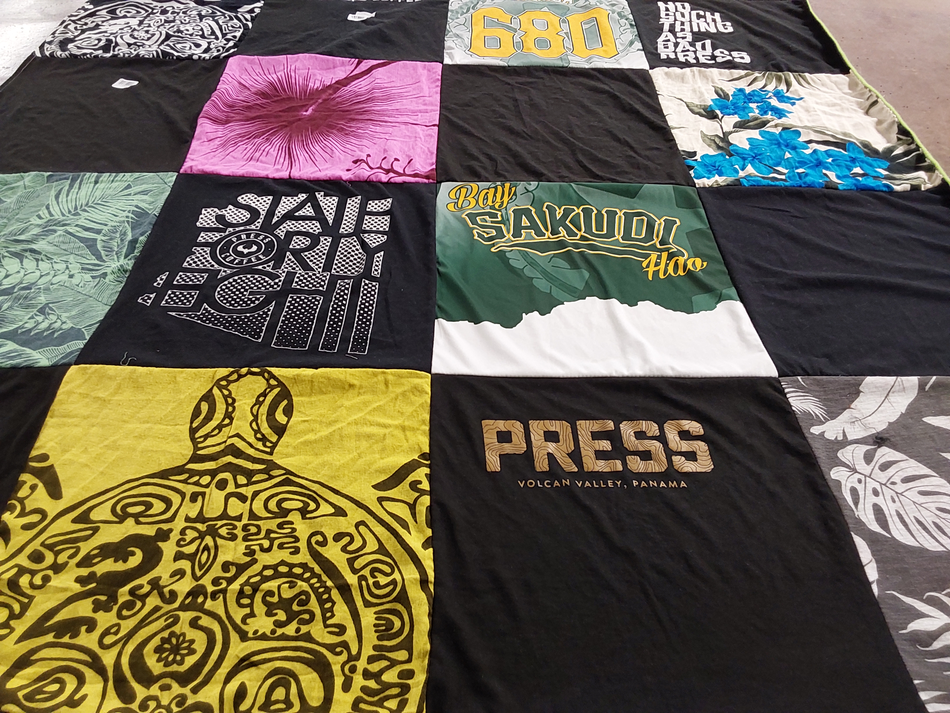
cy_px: 356
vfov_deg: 49.7
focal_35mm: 28
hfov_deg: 63.4
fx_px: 768
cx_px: 475
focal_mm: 2.91
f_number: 1.9
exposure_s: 1/50
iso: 125
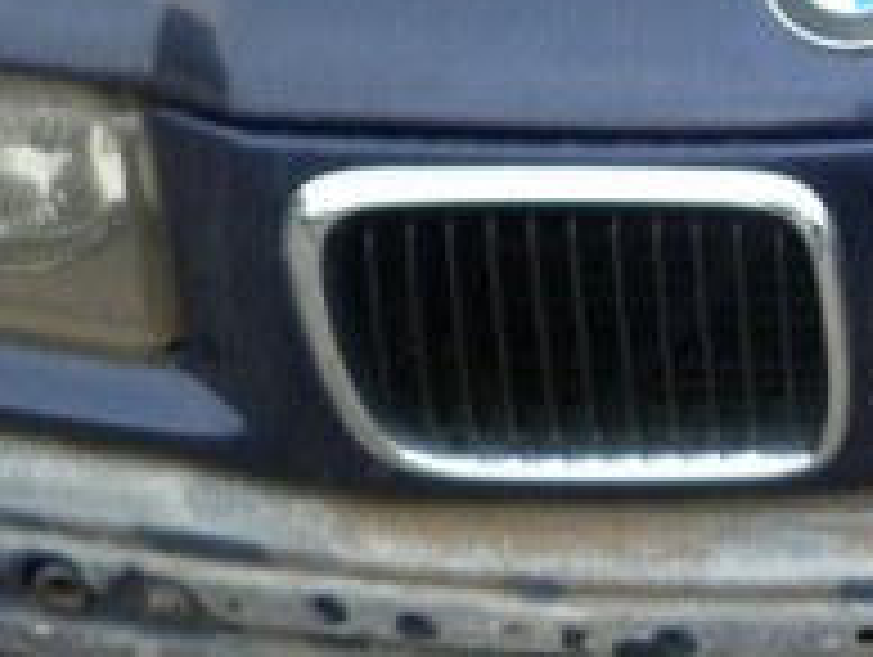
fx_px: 2601
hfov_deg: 18.2
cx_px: 1008
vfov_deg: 13.6
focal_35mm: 103
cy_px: -297
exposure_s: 1/60
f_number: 2.8
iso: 250
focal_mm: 4.5
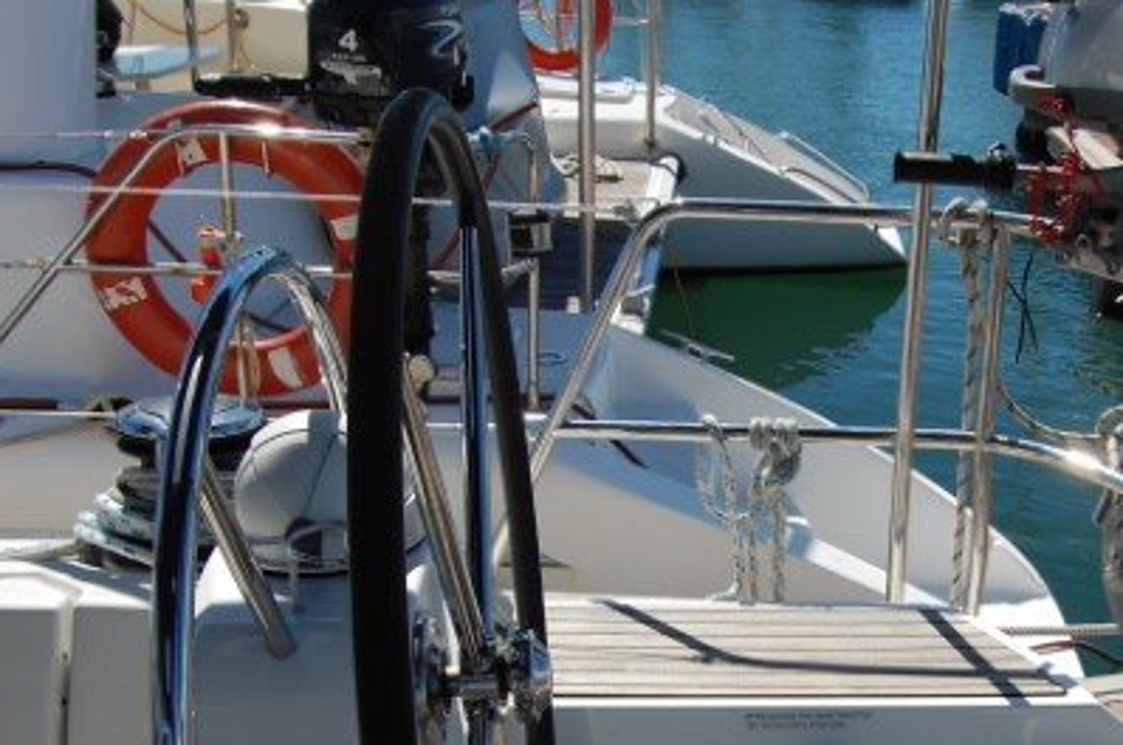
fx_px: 1526
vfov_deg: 26.7
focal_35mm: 49
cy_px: 643
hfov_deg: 39.5
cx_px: 818
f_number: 10
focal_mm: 18
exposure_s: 1/400
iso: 200
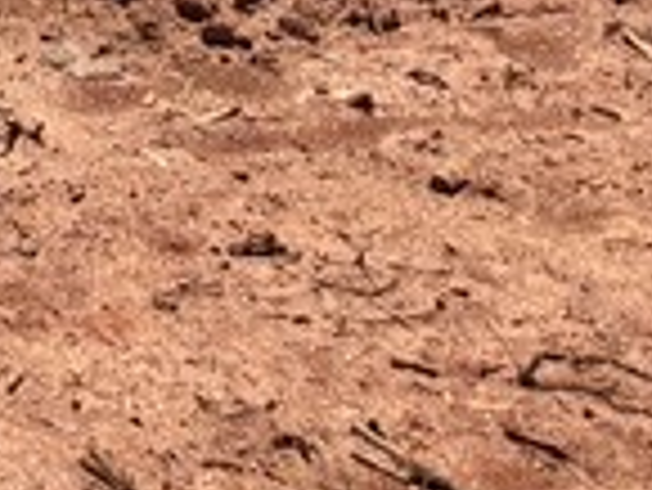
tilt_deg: -2.0
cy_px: -1160
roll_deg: -2.9
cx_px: -967
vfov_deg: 7.4
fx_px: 3186
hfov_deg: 10.1
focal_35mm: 169
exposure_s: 1/7353
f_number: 1.78
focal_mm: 6.76
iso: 80
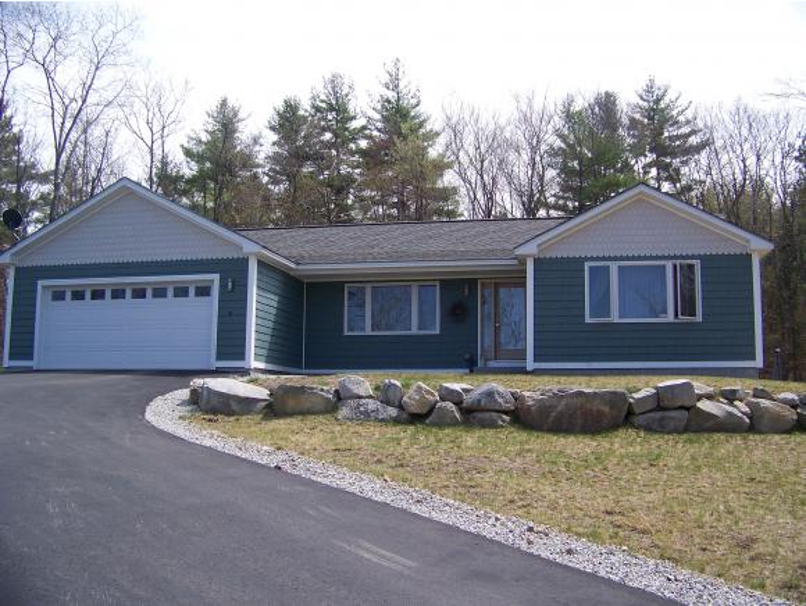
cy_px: 303
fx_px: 839
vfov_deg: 39.7
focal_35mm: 36
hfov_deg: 51.3
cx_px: 403
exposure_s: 1/640
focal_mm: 5.85
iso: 64
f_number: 2.8
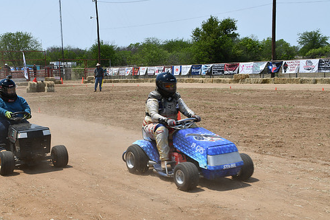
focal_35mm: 50
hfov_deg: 39.4
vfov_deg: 27.0
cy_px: 99
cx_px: 135
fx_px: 458
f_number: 10
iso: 100
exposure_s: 1/400
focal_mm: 28
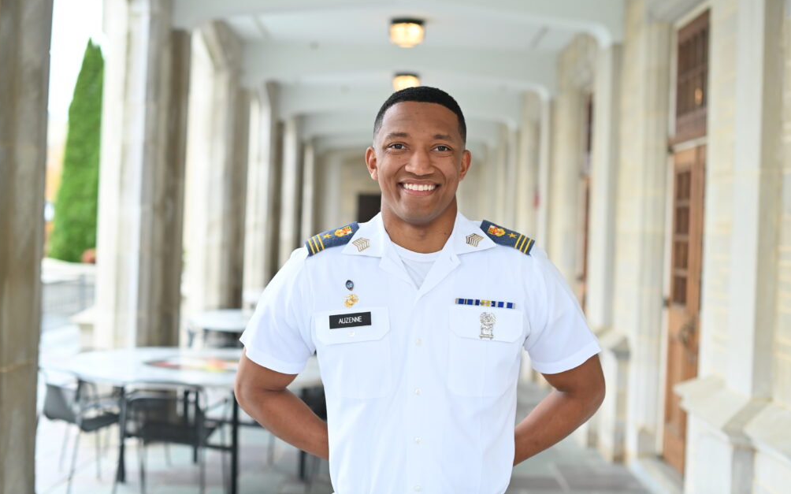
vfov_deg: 24.8
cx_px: 392
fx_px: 1121
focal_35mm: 52
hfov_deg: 38.9
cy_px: 226
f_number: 2.8
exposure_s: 1/500
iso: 1000
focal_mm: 50
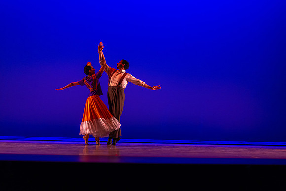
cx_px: 143
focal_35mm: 55
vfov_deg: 24.6
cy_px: 96
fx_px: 437
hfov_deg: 36.2
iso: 1250
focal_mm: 55
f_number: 1.8
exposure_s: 1/250
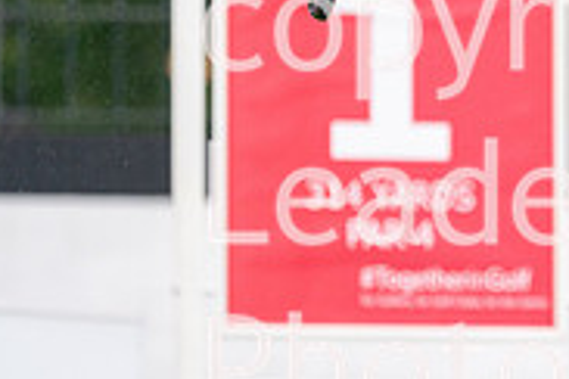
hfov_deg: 2.2
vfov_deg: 1.4
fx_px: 15046
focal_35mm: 952
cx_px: 609
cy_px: 222
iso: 400
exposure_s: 1/800
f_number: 4
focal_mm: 300
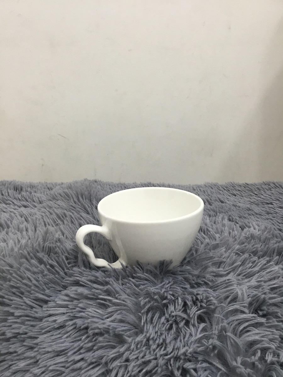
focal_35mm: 31
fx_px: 338
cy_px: 188
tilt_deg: -15.9
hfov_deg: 45.4
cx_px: 142
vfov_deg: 58.4
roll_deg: -0.4
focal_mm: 3.3
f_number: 2.4
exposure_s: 1/33
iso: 100
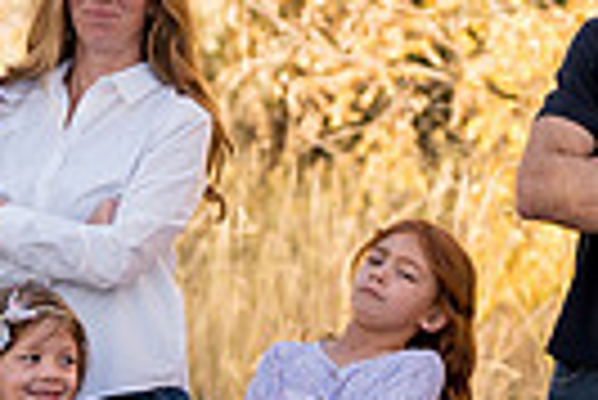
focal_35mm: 341
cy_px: 321
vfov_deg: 4.0
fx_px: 5671
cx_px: -22
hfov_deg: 6.0
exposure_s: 1/200
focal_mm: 78
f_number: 3.5
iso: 320
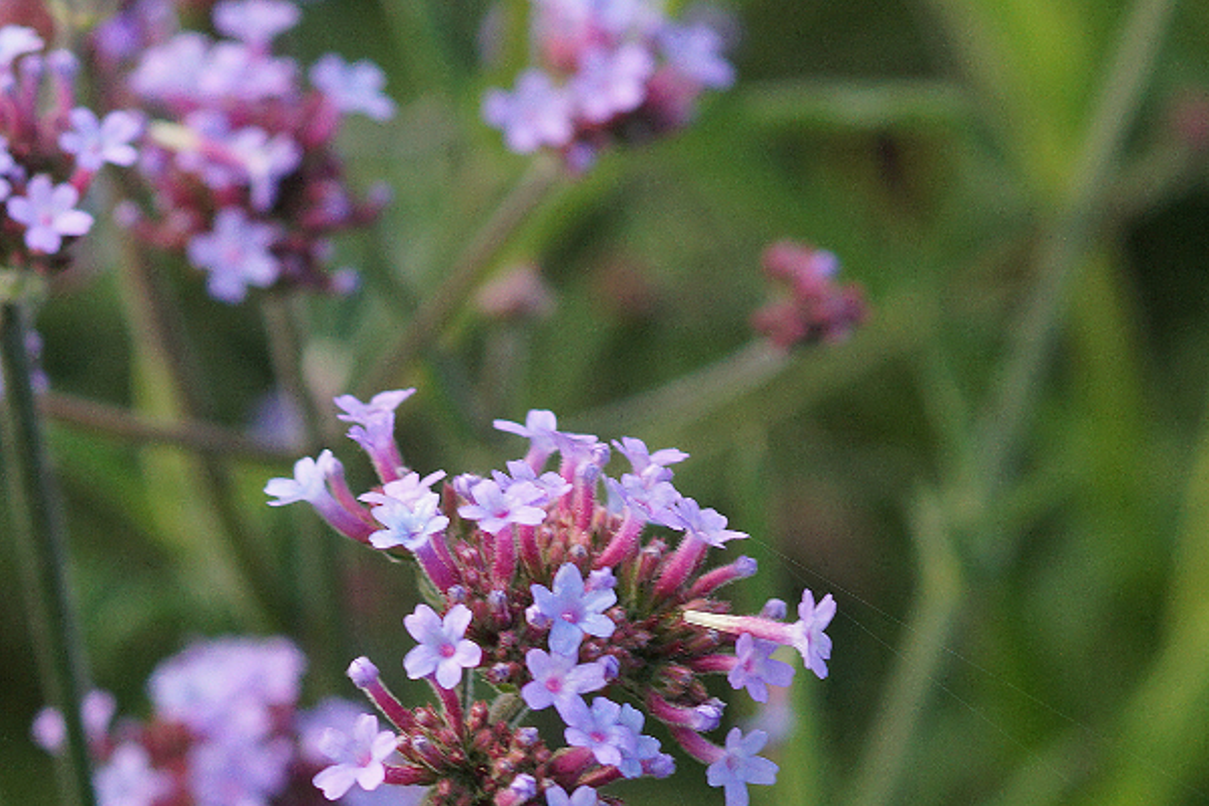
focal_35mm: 300
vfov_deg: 4.6
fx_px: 10074
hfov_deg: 6.9
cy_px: 602
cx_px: 409
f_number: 5.6
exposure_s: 1/160
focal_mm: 100
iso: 320
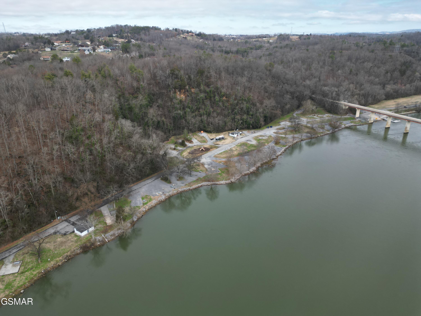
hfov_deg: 71.6
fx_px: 292
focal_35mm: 24
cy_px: 158
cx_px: 210
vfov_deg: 56.8
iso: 130
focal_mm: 6.72
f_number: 1.7
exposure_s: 1/1500
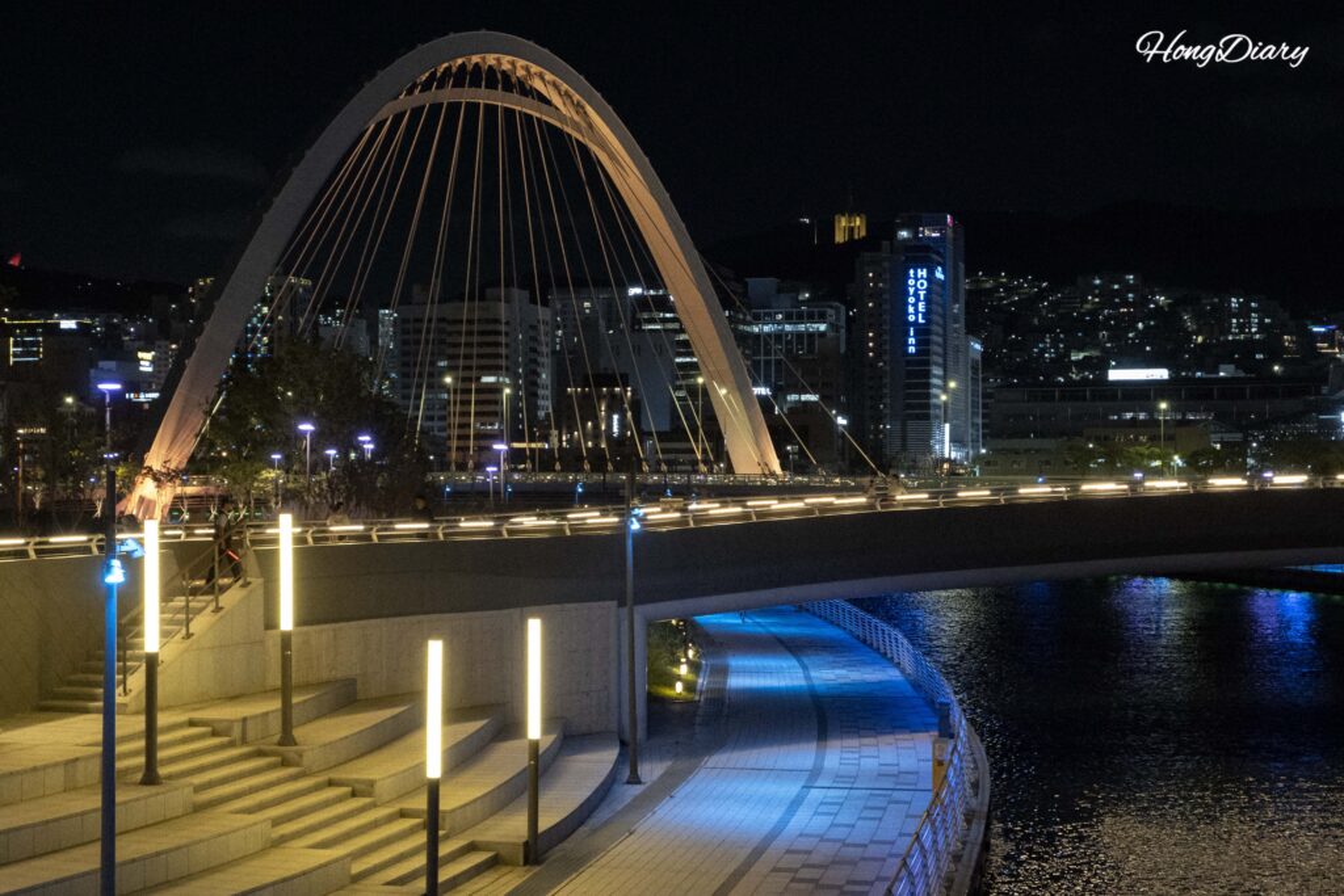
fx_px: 2240
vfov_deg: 22.6
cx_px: 672
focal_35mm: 60
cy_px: 448
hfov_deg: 33.4
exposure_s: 1/60
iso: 12800
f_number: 5.6
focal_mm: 60
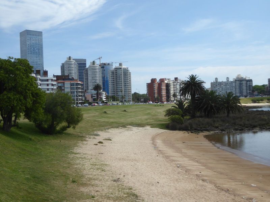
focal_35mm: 42
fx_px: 328
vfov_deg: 34.3
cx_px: 135
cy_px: 101
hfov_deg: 44.8
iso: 80
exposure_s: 1/800
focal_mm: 7.2
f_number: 3.8
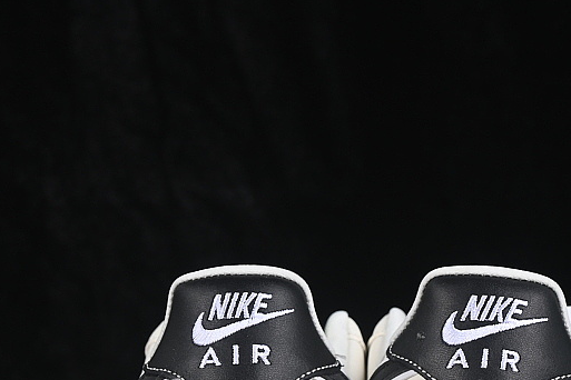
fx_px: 2506
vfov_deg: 8.6
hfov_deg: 13.0
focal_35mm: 158
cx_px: 380
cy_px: 369
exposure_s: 1/80
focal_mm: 50
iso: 160
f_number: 8
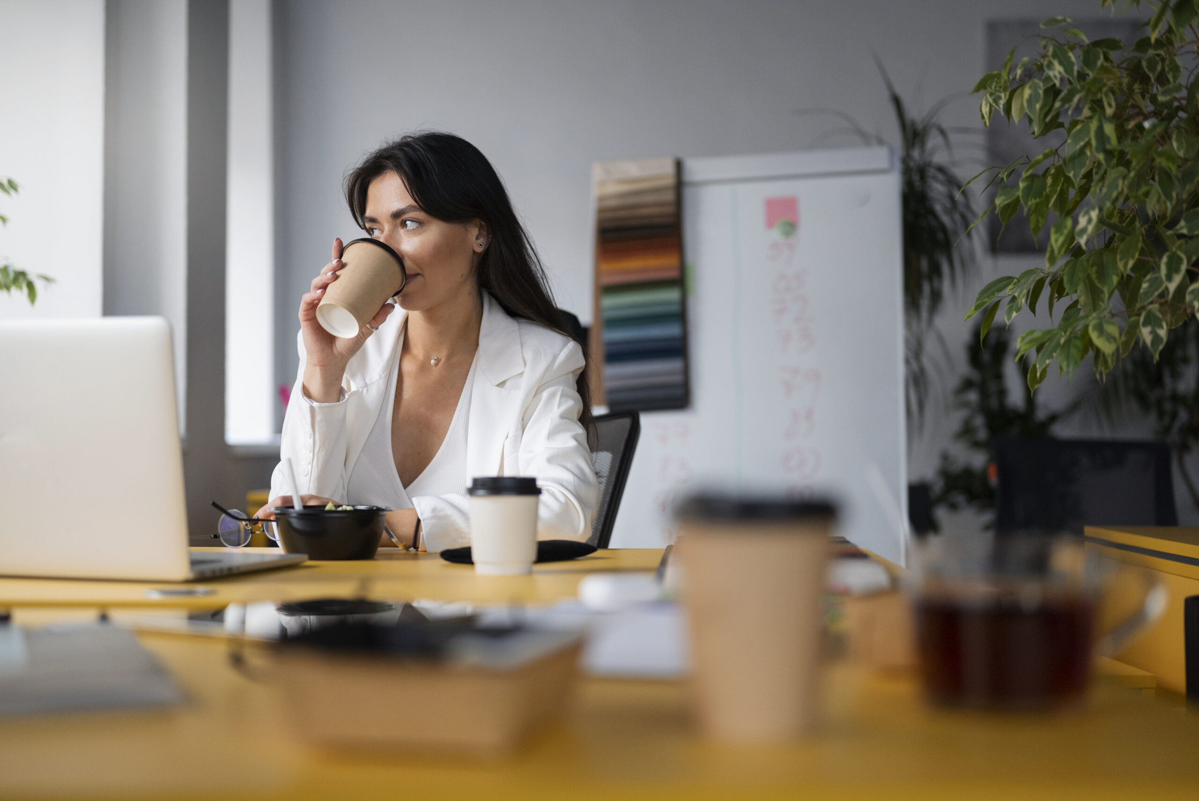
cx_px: 600
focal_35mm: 50
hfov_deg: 39.6
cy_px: 400
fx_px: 1666
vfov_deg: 27.0
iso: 1250
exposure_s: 1/200
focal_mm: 50
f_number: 1.8
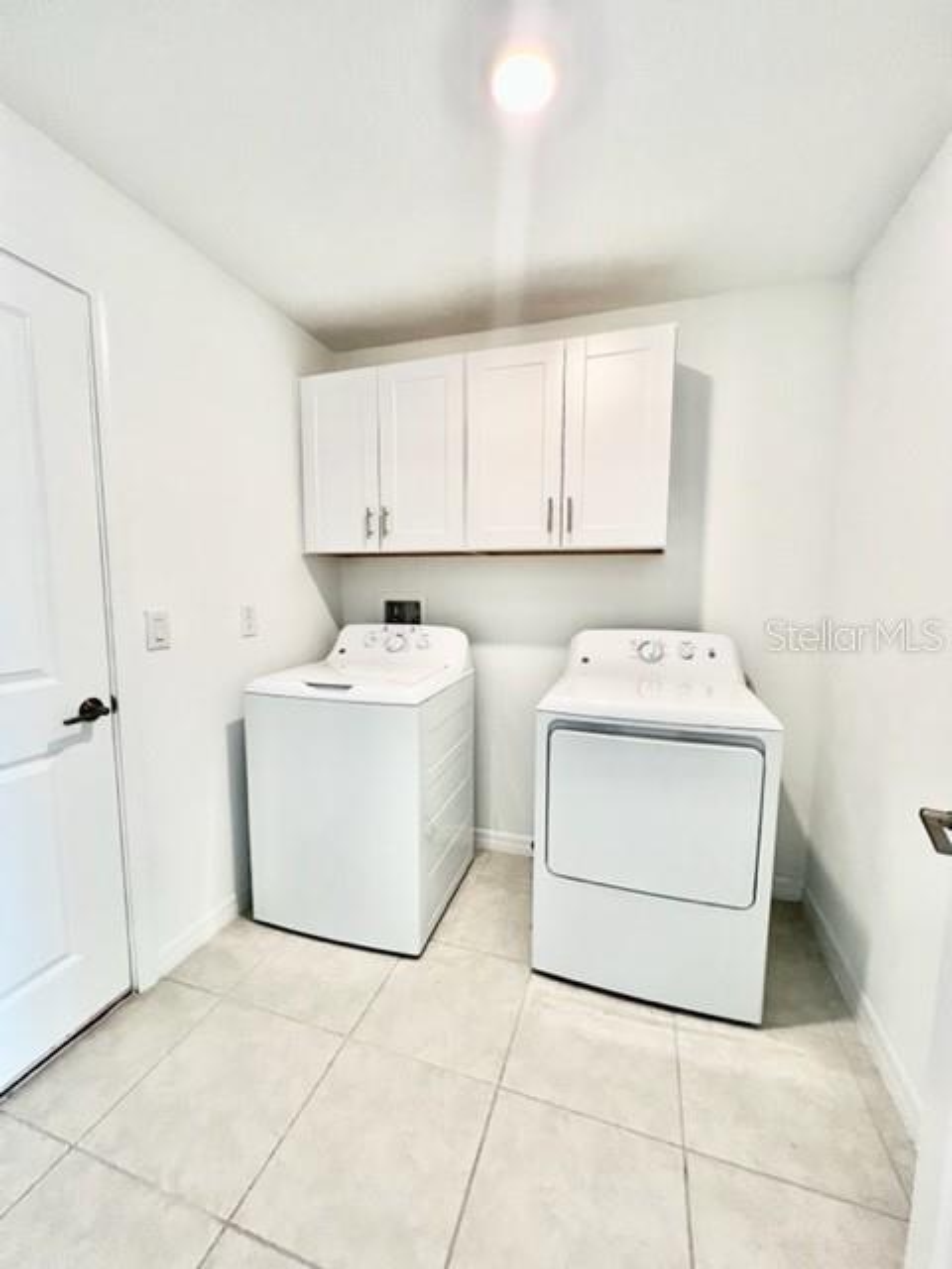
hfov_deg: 89.9
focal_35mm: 13
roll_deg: -0.8
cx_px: 476
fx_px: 477
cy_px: 634
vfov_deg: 106.2
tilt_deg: -6.0
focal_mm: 1.57
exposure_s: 1/120
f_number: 1.8
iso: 200
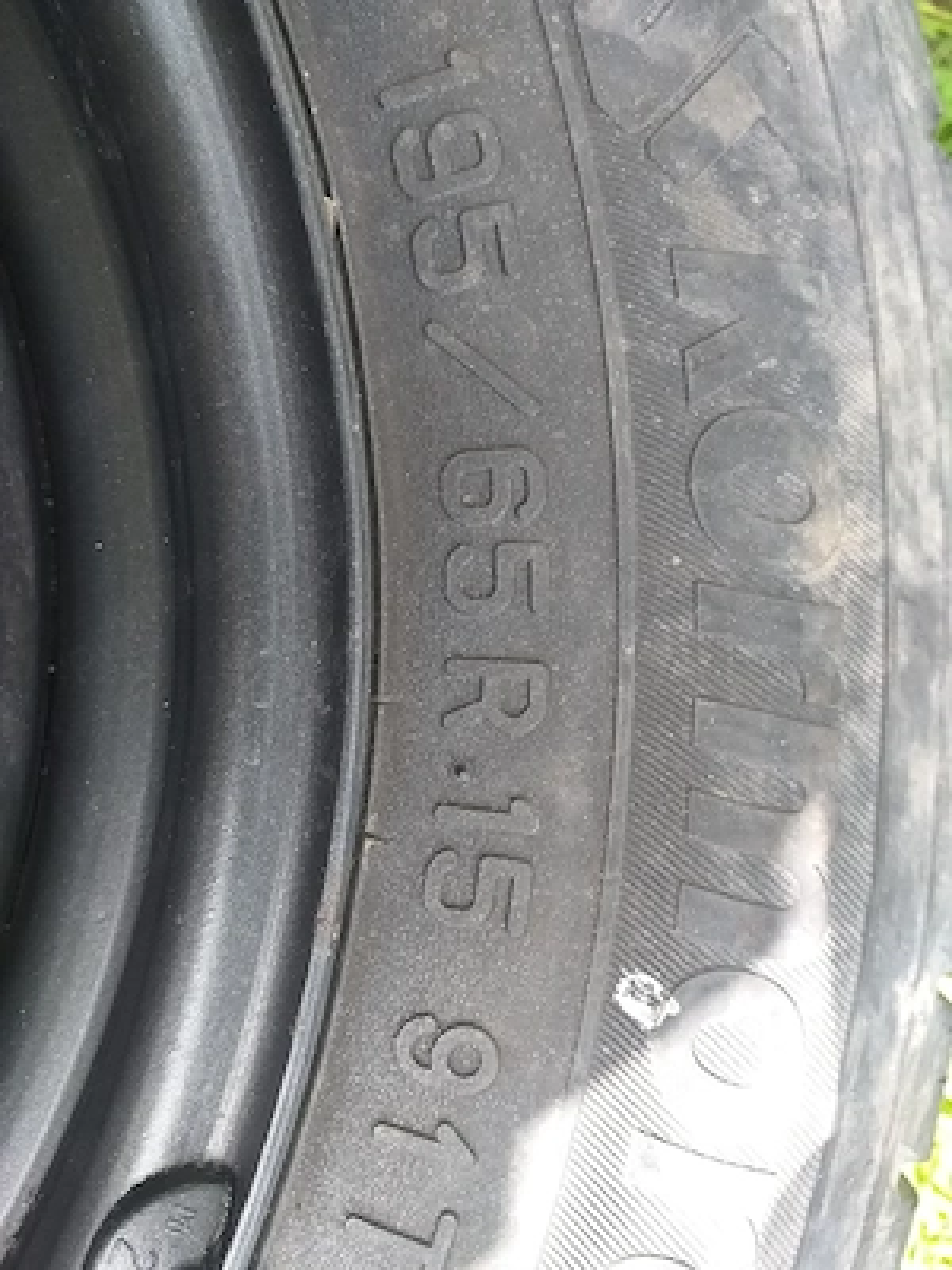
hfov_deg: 53.1
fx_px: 953
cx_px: 476
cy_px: 635
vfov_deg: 67.3
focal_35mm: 26
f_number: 1.9
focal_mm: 3.6
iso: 40
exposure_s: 1/102
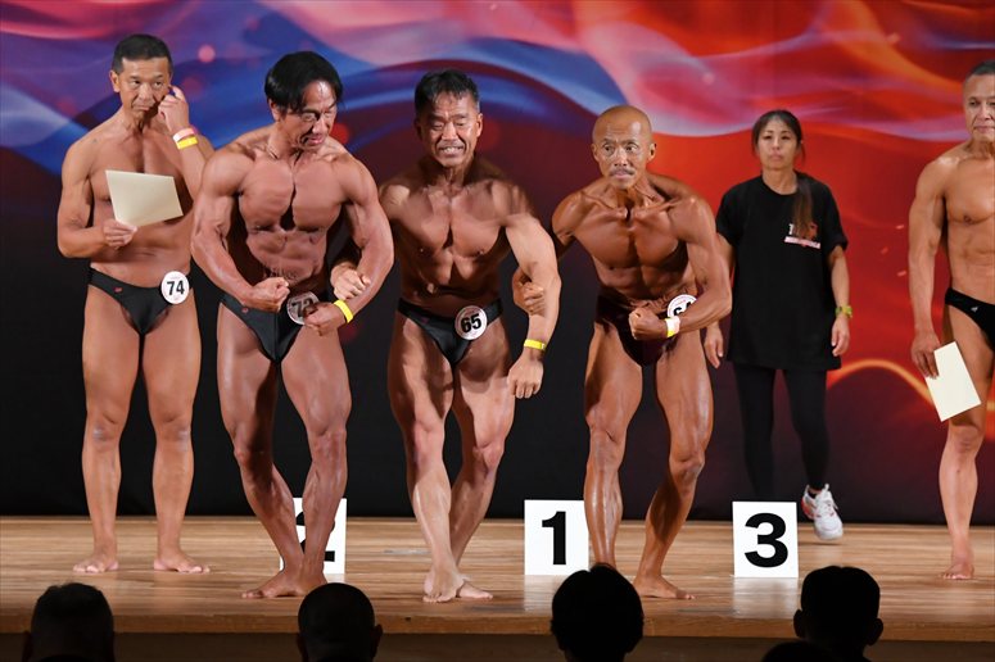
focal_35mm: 225
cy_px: 331
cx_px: 498
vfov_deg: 6.1
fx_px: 6216
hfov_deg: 9.2
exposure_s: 1/400
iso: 3200
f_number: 5.6
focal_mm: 150
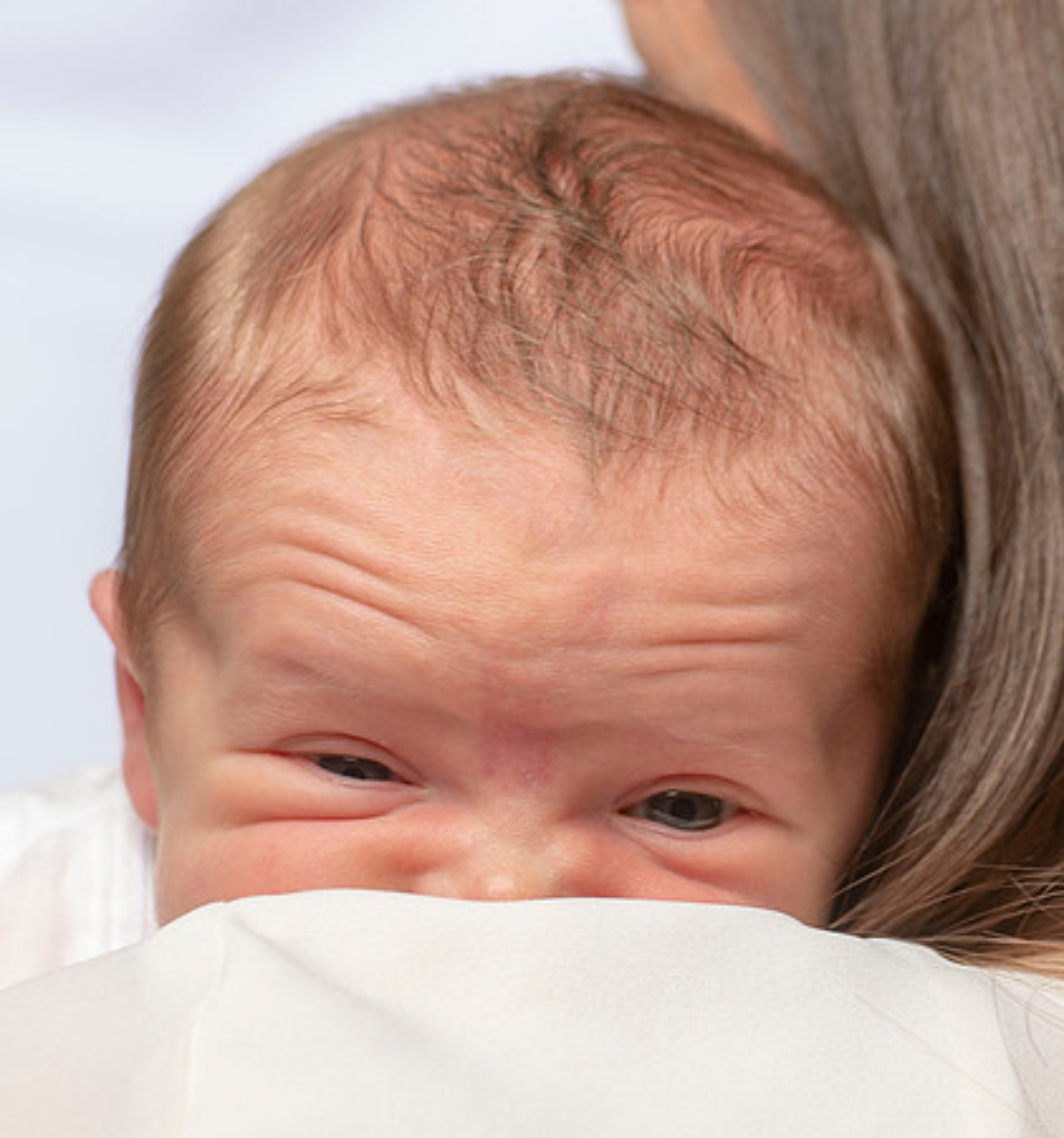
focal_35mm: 401
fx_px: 14447
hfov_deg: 4.2
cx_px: 739
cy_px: 813
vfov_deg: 4.5
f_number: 6.3
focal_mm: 200
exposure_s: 1/160
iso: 125
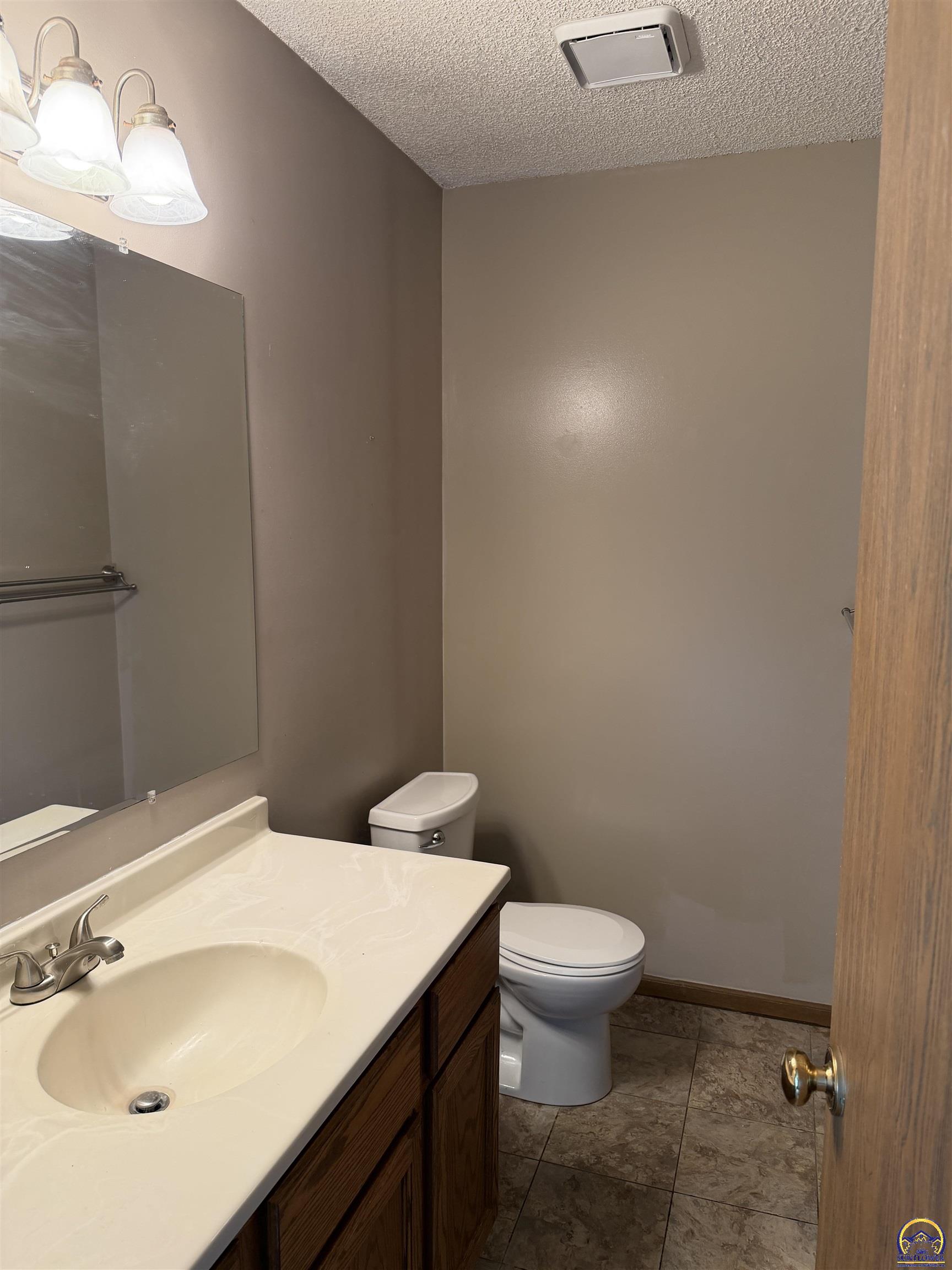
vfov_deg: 71.6
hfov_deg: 56.8
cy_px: 635
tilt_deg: -8.2
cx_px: 476
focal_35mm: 24
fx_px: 880
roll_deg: +0.6
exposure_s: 1/60
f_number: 1.78
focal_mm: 6.76
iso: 160
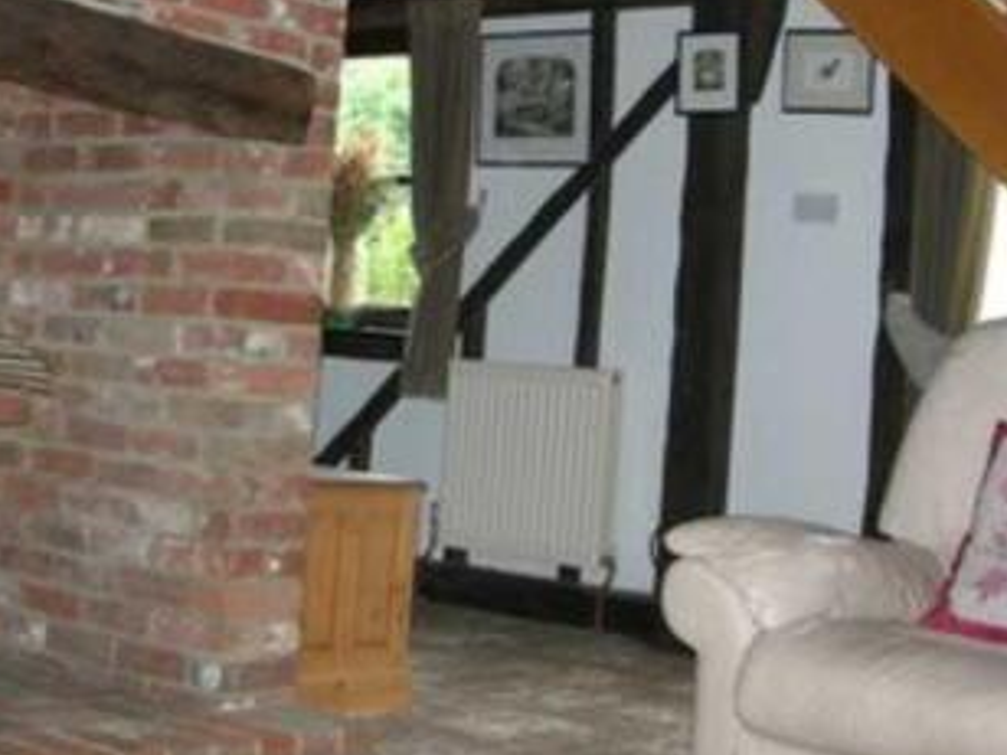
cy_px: 145
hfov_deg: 26.8
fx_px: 2095
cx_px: 293
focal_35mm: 72
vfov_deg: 20.2
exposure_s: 1/60.1
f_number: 2.8
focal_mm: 7.8
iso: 134
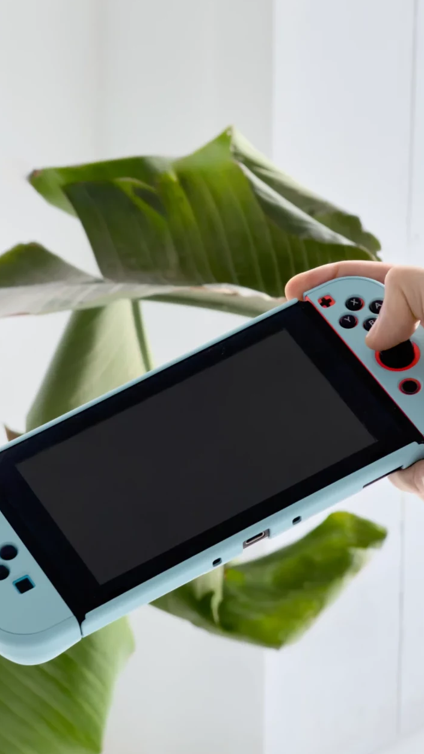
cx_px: 180
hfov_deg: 8.7
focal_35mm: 139
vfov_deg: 15.4
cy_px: 444
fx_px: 2779
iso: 40
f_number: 2.8
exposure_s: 1/121
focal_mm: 16.9
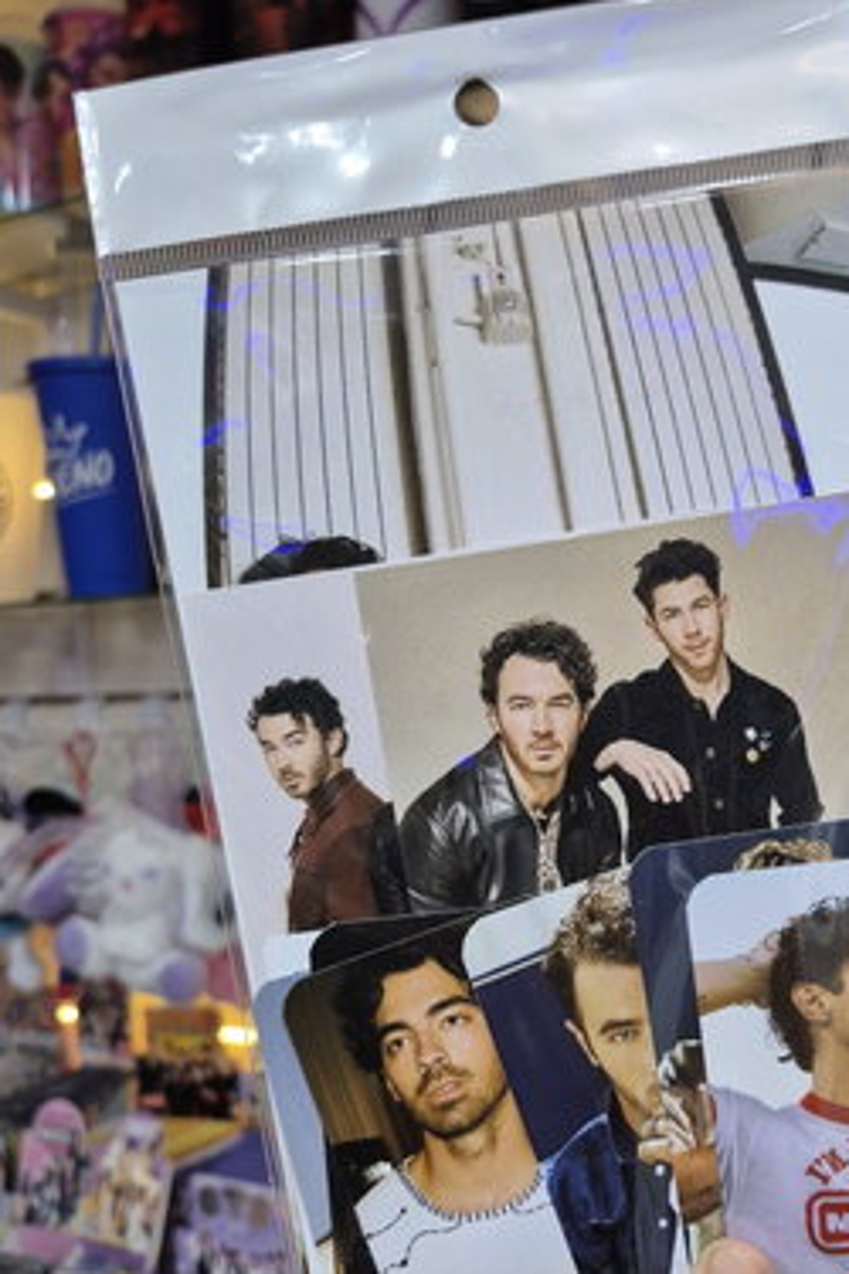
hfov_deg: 38.3
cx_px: 588
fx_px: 1203
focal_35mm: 34
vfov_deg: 55.7
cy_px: 702
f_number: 1.8
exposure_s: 1/50
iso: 125
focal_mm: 5.4
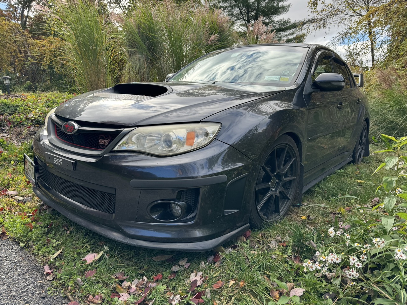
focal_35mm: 24
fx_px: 282
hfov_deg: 71.6
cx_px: 204
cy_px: 152
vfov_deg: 56.8
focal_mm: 6.86
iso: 80
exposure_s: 1/966
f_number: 1.78
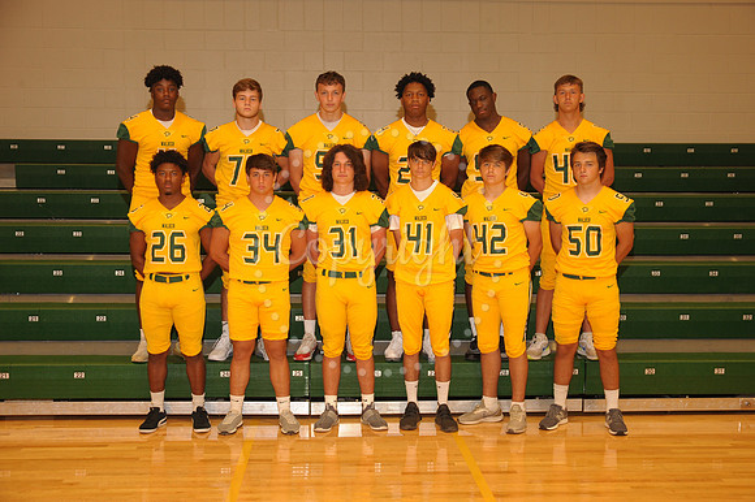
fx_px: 1048
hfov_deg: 39.6
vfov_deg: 27.0
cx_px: 378
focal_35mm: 50
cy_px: 251
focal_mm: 50
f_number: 5.6
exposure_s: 1/60
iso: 1000
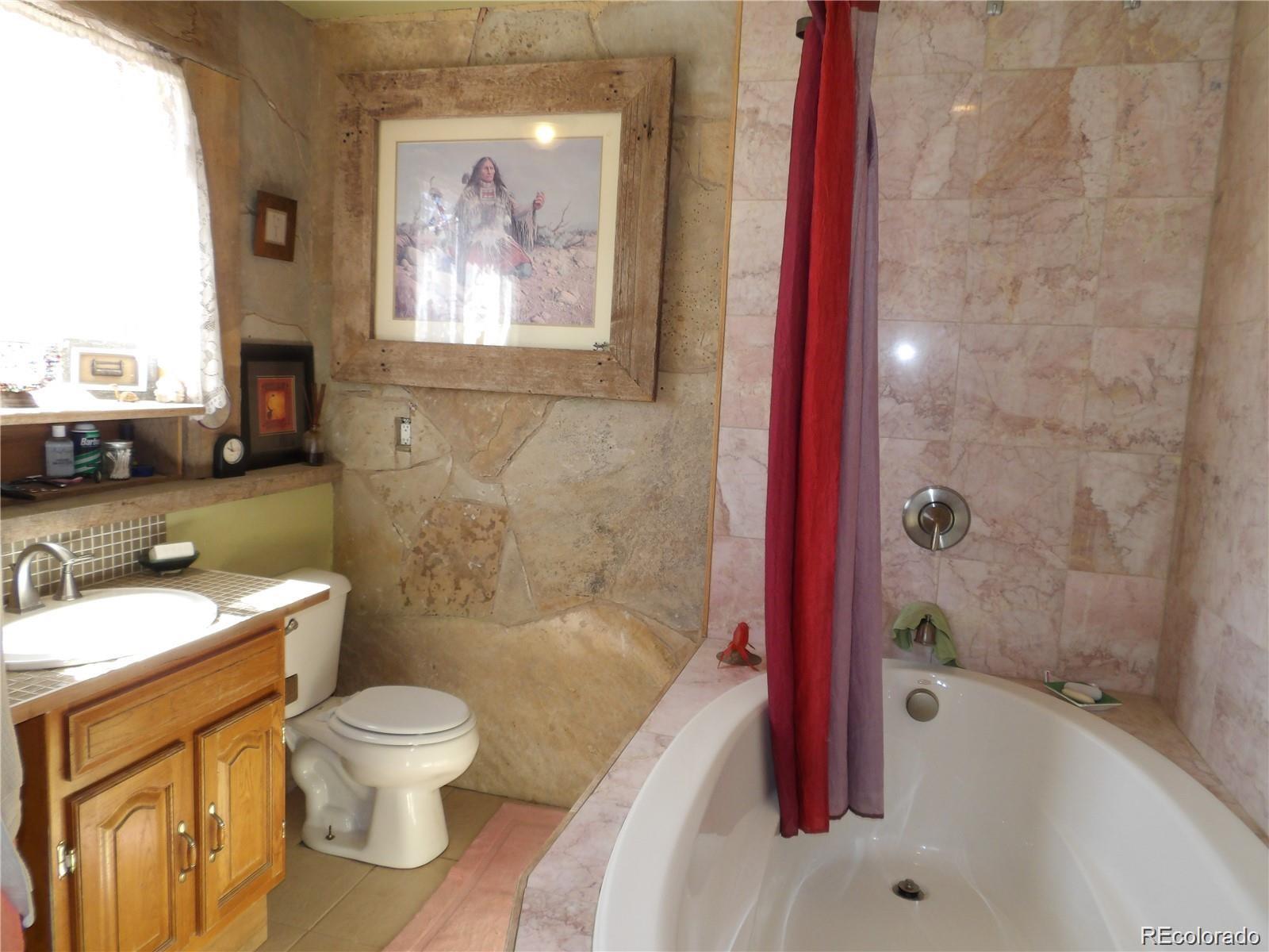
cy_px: 476
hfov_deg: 73.9
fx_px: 843
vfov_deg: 58.9
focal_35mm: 23
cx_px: 634
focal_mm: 4.2
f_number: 4.1
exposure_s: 1/30
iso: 134
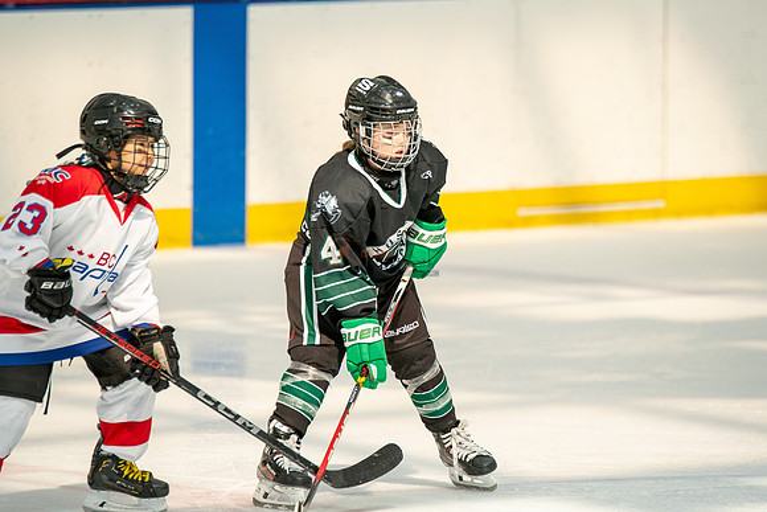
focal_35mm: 364
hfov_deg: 5.7
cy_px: 266
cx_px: 403
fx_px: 7749
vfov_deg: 3.8
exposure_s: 1/4000
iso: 1600
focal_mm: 300
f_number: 3.5
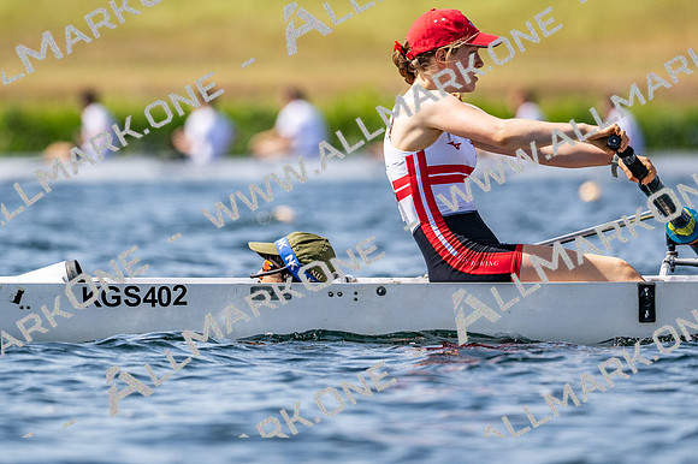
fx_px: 11626
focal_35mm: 600
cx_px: 349
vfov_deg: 2.3
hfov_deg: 3.4
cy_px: 232
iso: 200
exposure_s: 1/2500
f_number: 4.5
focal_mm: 400
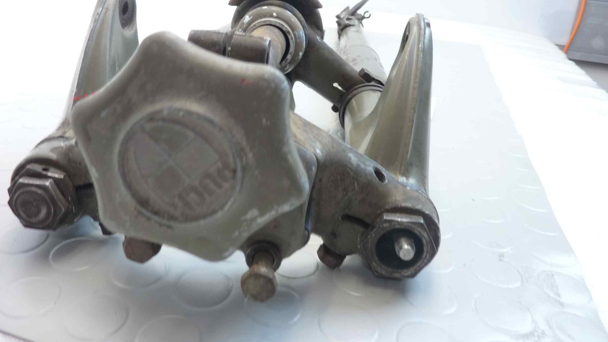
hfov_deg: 62.6
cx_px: 282
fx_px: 500
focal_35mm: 31
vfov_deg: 37.4
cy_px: 115
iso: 125
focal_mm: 4.1
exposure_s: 1/8
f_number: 3.3
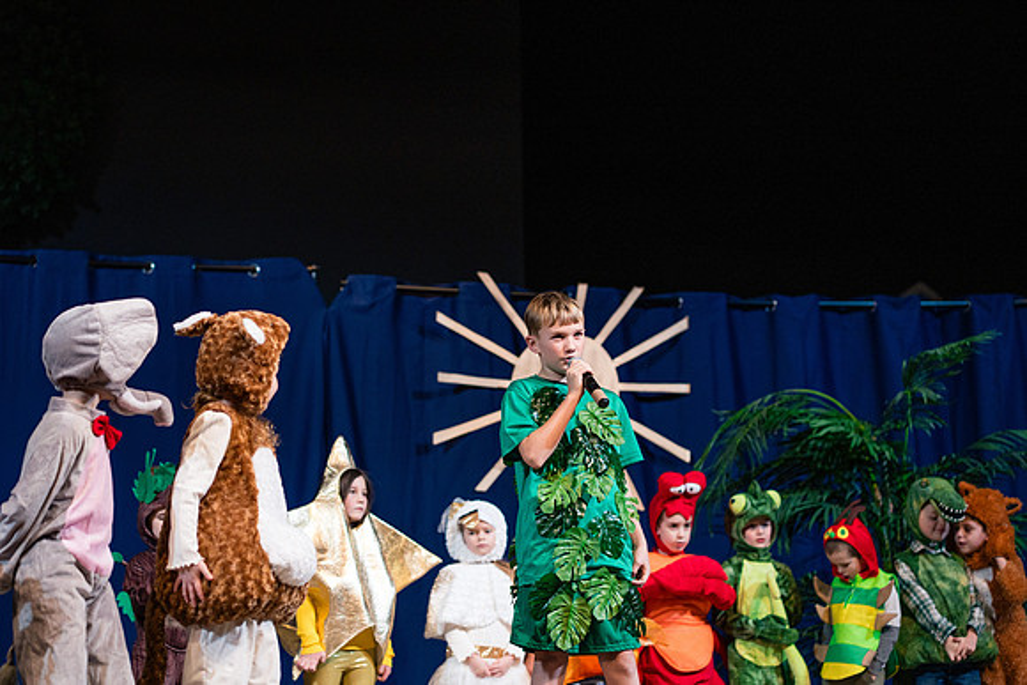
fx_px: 2425
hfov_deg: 23.9
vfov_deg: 16.1
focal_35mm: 85
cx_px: 514
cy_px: 342
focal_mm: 85
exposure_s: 1/640
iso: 800
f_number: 2.8
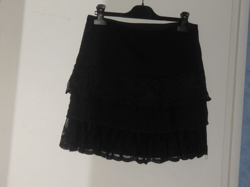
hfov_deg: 30.7
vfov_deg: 23.3
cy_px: 94
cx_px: 125
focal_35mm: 63
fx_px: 455
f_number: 4
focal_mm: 11.2
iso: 80
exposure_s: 1/60
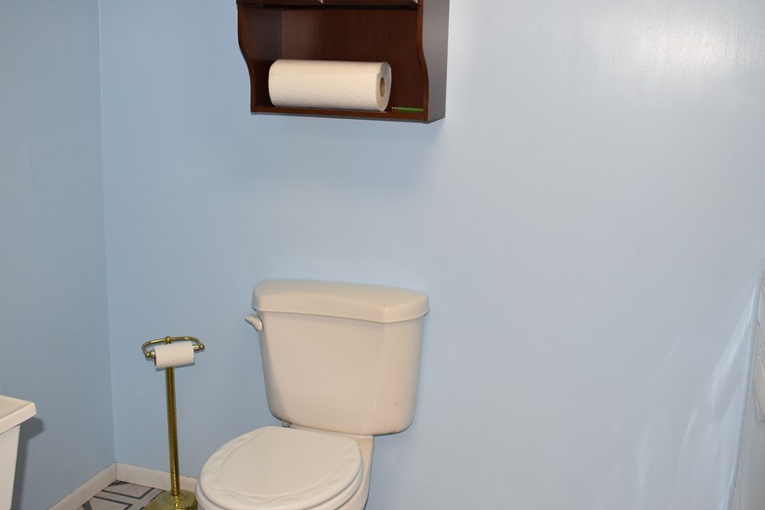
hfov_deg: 47.4
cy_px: 235
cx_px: 381
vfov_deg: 32.6
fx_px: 871
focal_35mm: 41
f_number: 5
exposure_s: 1/100
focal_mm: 22
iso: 800
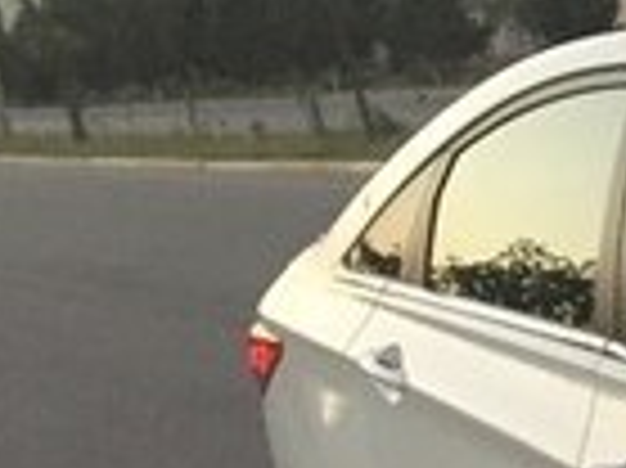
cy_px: 844
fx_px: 2493
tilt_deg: -18.1
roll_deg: +4.8
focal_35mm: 138
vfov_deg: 10.1
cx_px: 1455
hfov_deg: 11.9
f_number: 2.2
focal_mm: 4.15
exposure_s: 1/33
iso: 160
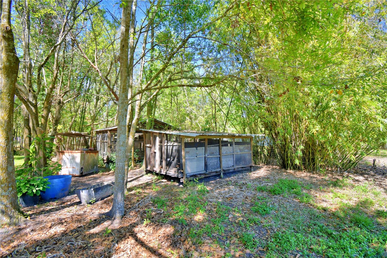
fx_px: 161
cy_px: 129
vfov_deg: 77.3
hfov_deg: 100.4
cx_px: 194
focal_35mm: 15
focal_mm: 10
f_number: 4.5
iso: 200
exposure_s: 1/400
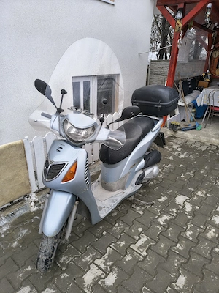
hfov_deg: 56.8
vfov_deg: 71.6
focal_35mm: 24
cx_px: 110
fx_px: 202
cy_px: 146
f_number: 1.8
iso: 212
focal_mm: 5.56
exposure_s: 1/100
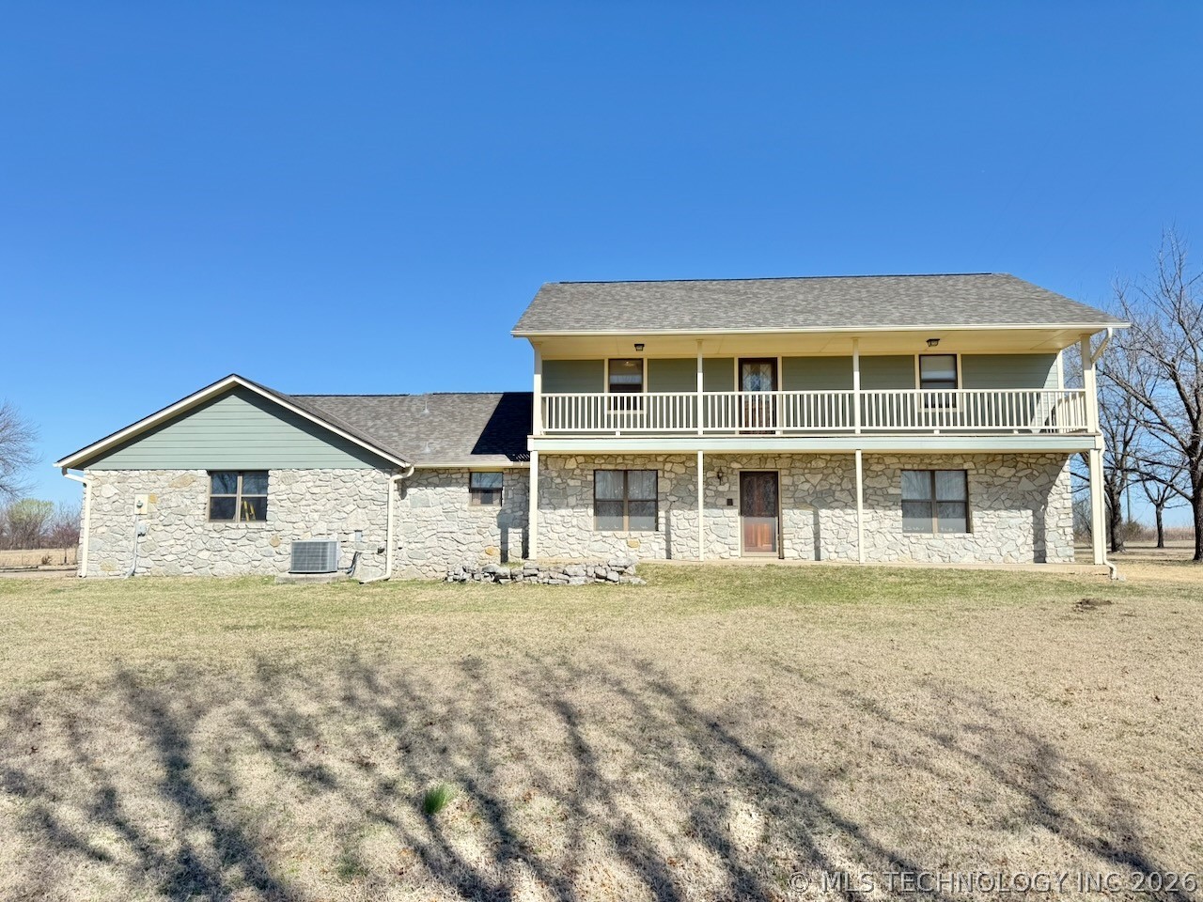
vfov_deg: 56.8
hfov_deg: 71.6
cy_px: 451
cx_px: 602
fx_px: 834
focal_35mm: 24
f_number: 1.78
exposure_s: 1/2611
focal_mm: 6.76
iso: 80
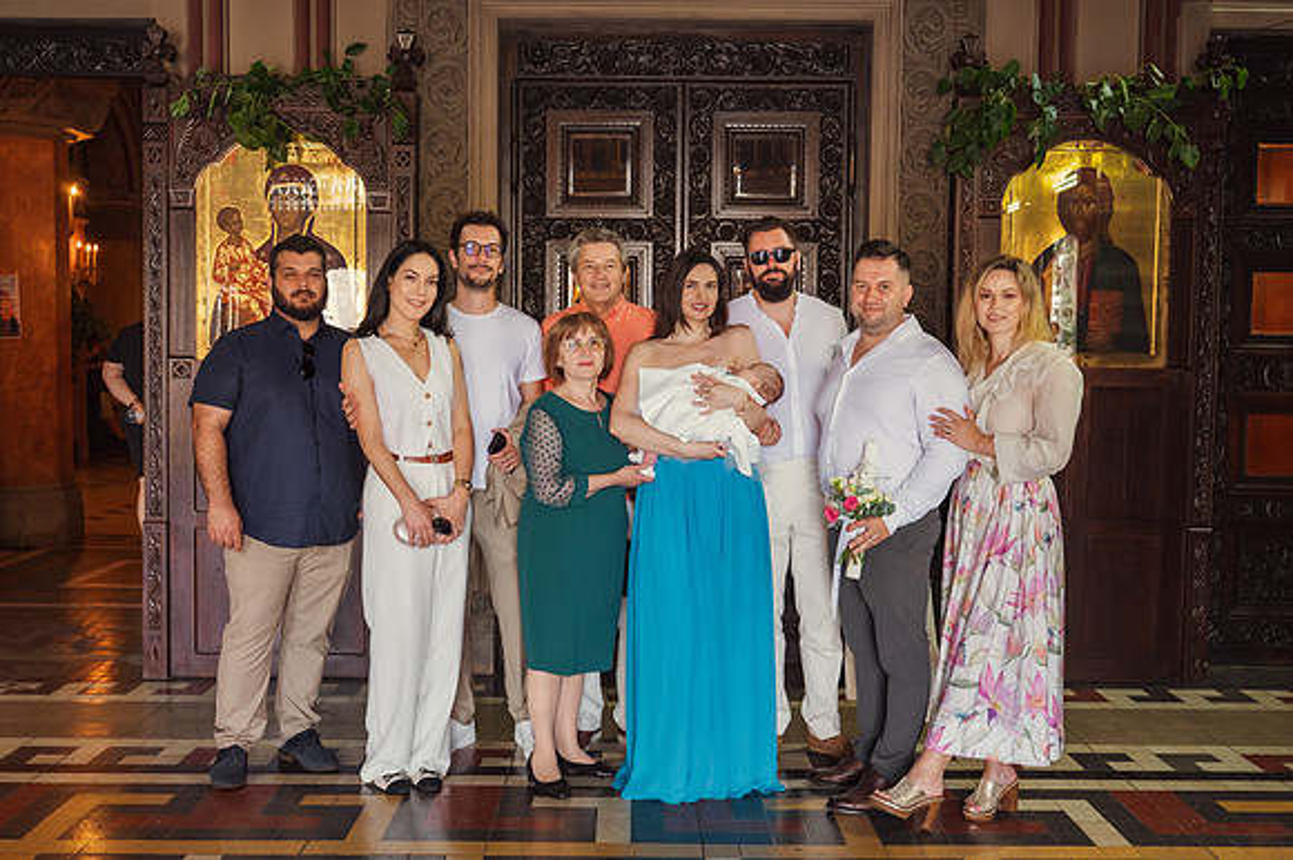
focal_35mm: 37
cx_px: 646
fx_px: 1328
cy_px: 430
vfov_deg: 35.9
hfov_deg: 51.9
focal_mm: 37
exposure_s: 1/200
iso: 1250
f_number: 4.5
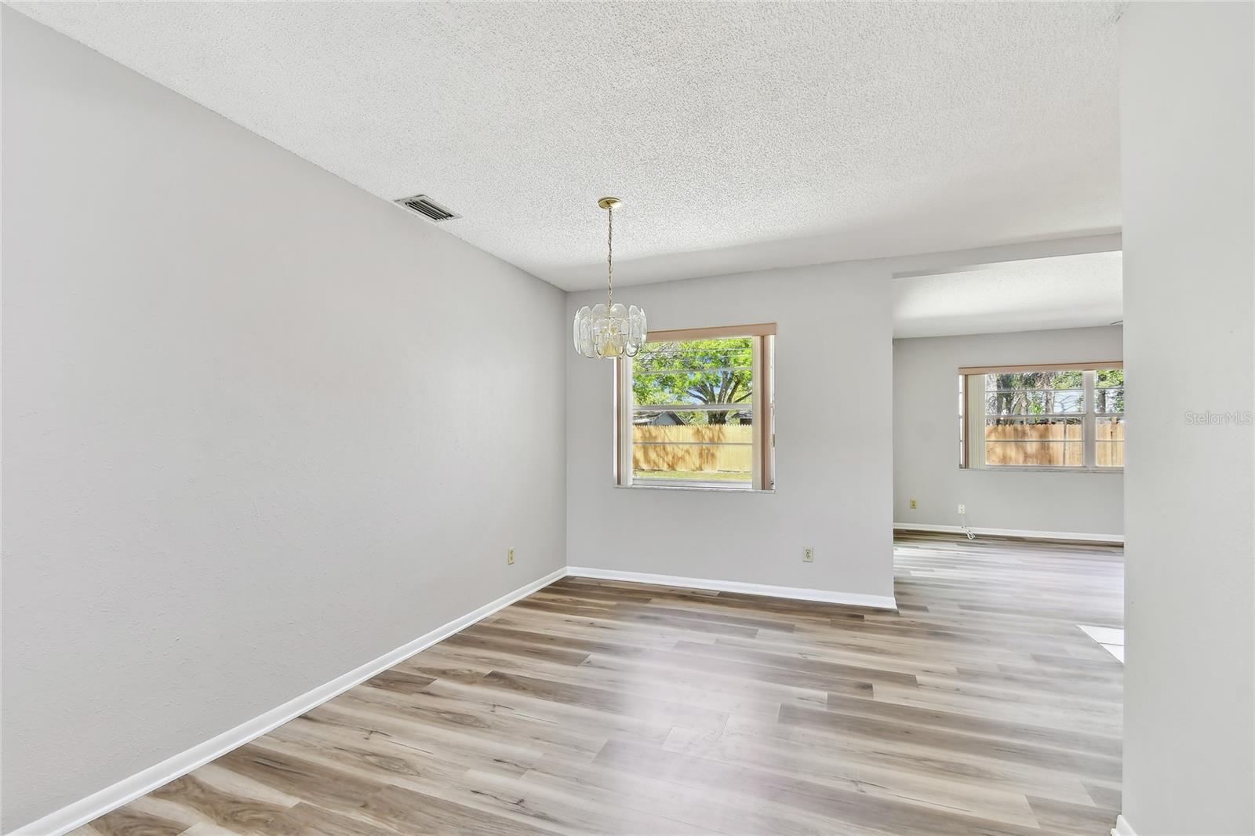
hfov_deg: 100.4
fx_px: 523
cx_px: 628
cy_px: 418
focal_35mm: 15
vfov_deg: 77.3
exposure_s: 1/25
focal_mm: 10
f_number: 7.1
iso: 100
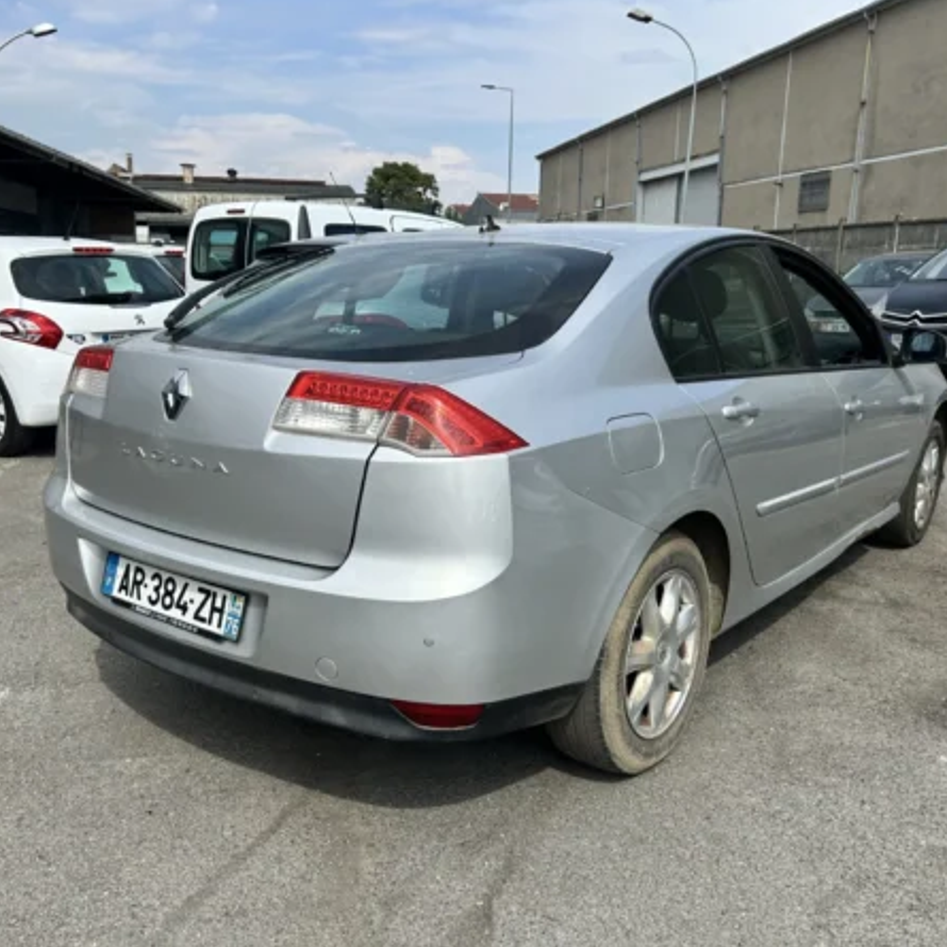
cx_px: 475
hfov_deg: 52.5
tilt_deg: -10.4
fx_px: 959
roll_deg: +0.2
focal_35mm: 31
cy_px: 472
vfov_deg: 52.5
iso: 50
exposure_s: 1/4444
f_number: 1.5
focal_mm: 5.7
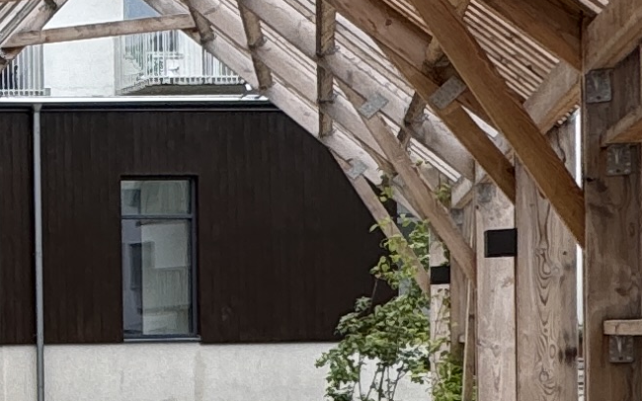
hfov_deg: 18.0
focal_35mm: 92
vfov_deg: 14.0
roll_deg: +0.9
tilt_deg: -0.1
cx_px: -508
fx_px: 1609
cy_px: 376
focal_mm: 2.22
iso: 40
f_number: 2.2
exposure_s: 1/370
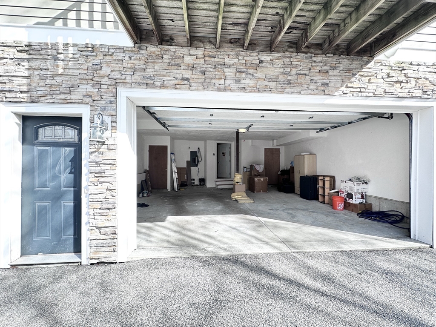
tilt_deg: -0.1
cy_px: 164
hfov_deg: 102.1
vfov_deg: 85.7
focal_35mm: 14
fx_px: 176
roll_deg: -0.2
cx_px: 218
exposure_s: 1/192
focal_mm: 2.22
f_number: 2.2
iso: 40
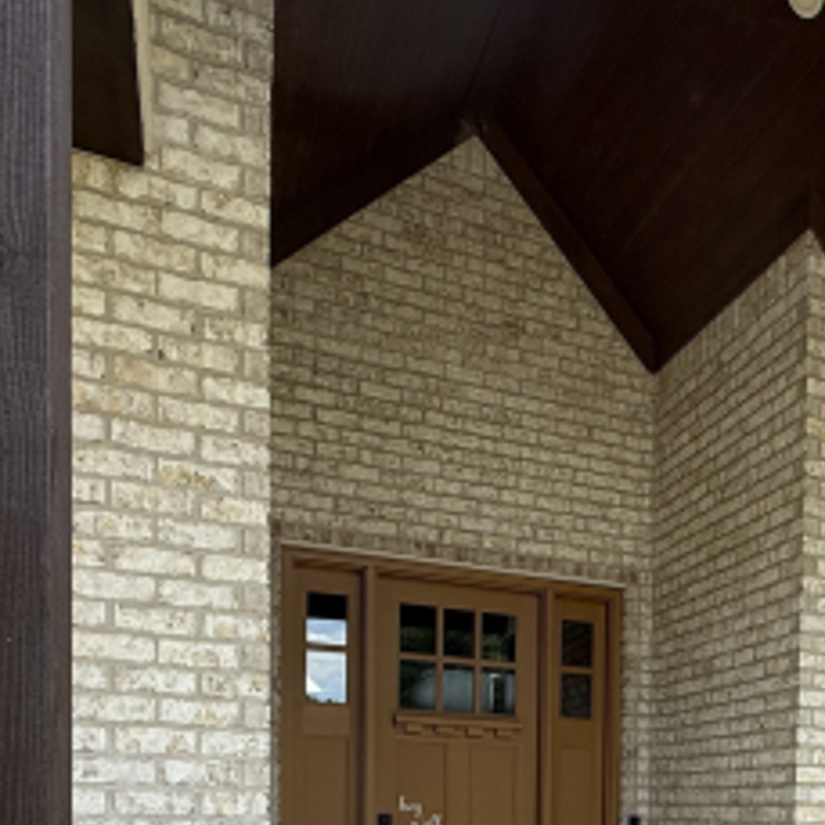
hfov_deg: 43.5
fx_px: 971
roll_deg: -0.8
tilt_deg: -0.9
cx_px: 683
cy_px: 843
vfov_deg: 39.9
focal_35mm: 36
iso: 50
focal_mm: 2.22
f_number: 2.2
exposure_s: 1/779
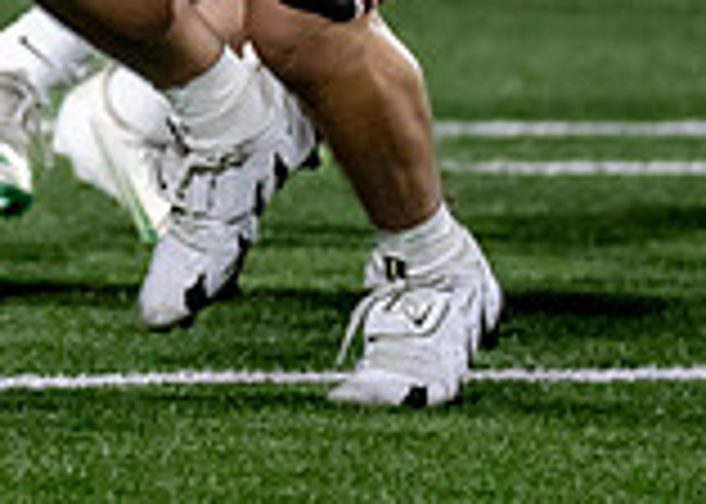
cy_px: -501
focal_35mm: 1289
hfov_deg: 1.6
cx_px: -591
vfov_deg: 1.1
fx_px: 25835
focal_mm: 200
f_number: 2.8
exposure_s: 1/1250
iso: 3200
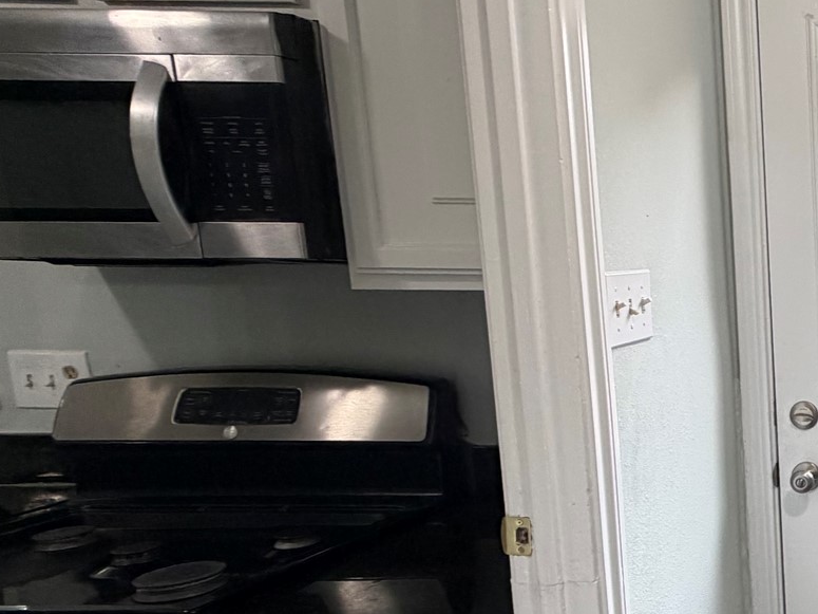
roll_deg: +0.2
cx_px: 1022
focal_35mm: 37
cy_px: 395
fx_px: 874
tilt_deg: -10.3
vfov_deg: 38.3
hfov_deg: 36.3
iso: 250
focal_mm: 2.22
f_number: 2.2
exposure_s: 1/120
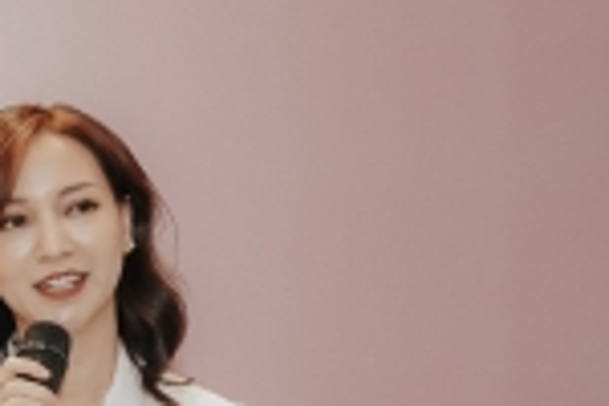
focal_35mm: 307
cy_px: 223
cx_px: -292
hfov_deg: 6.6
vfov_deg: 4.5
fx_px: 5193
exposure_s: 1/200
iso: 1600
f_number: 2.8
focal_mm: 70
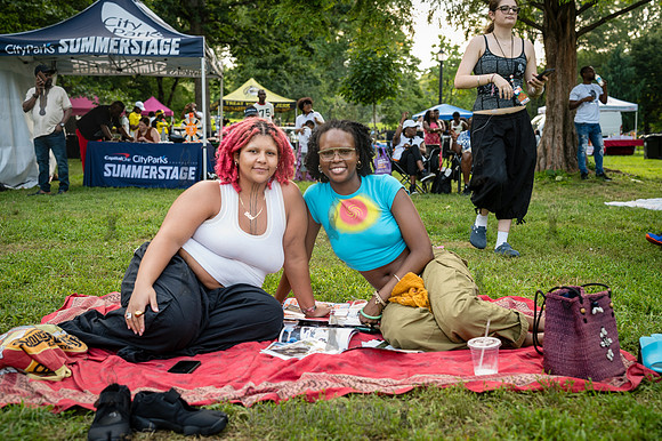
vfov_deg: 33.4
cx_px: 331
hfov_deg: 48.5
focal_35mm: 40
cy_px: 220
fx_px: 735
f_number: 3.5
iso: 500
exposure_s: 1/160
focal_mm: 40
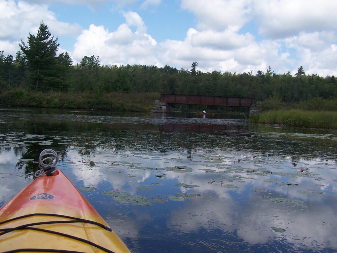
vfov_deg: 37.7
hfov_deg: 49.0
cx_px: 168
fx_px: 370
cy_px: 126
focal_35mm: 38
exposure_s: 1/800
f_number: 4
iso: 80
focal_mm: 6.3
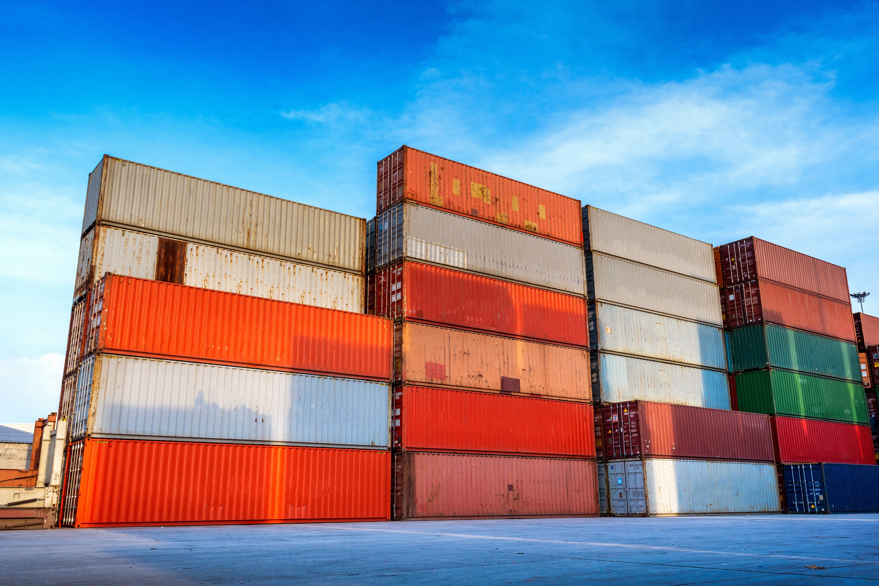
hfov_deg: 61.9
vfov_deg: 43.6
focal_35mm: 30
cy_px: 293
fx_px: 732
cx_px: 440
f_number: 7.1
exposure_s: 1/400
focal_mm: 30
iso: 320
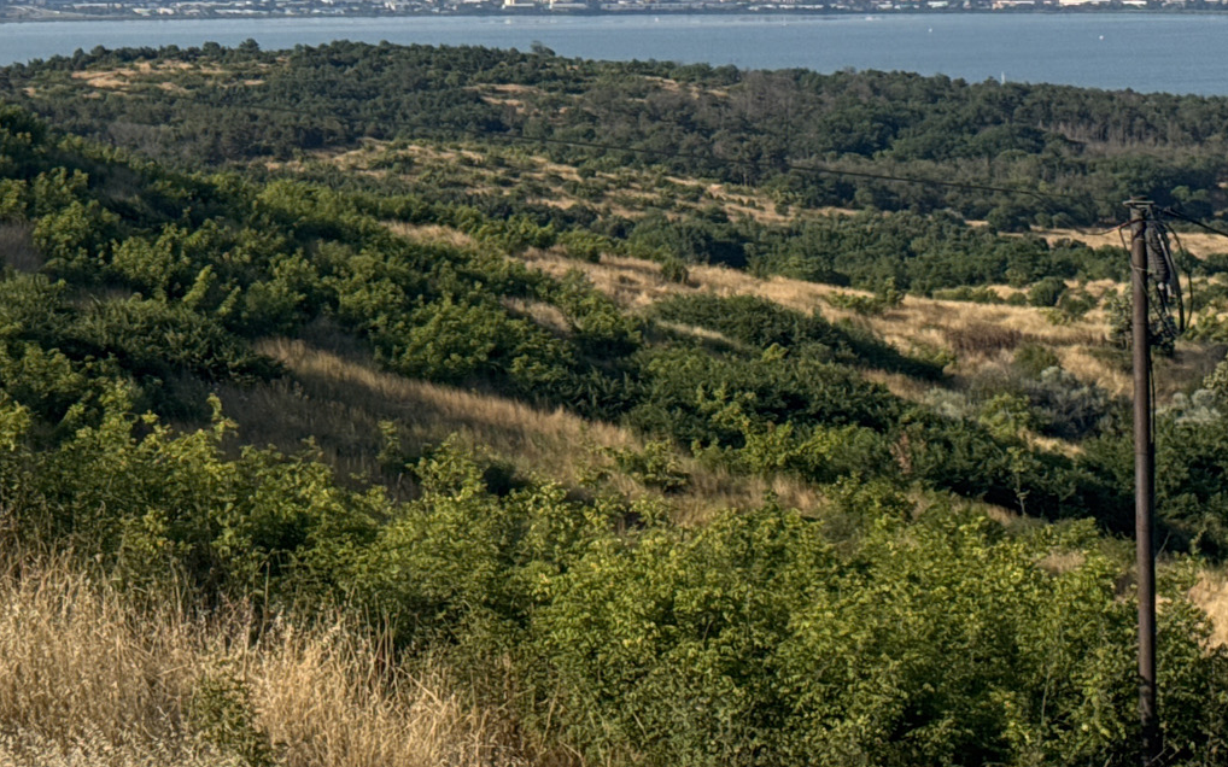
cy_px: -134
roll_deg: +0.0
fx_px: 3346
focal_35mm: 100
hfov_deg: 20.5
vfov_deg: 12.8
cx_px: 181
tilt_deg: +0.8
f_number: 1.78
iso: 100
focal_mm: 6.76
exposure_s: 1/7143
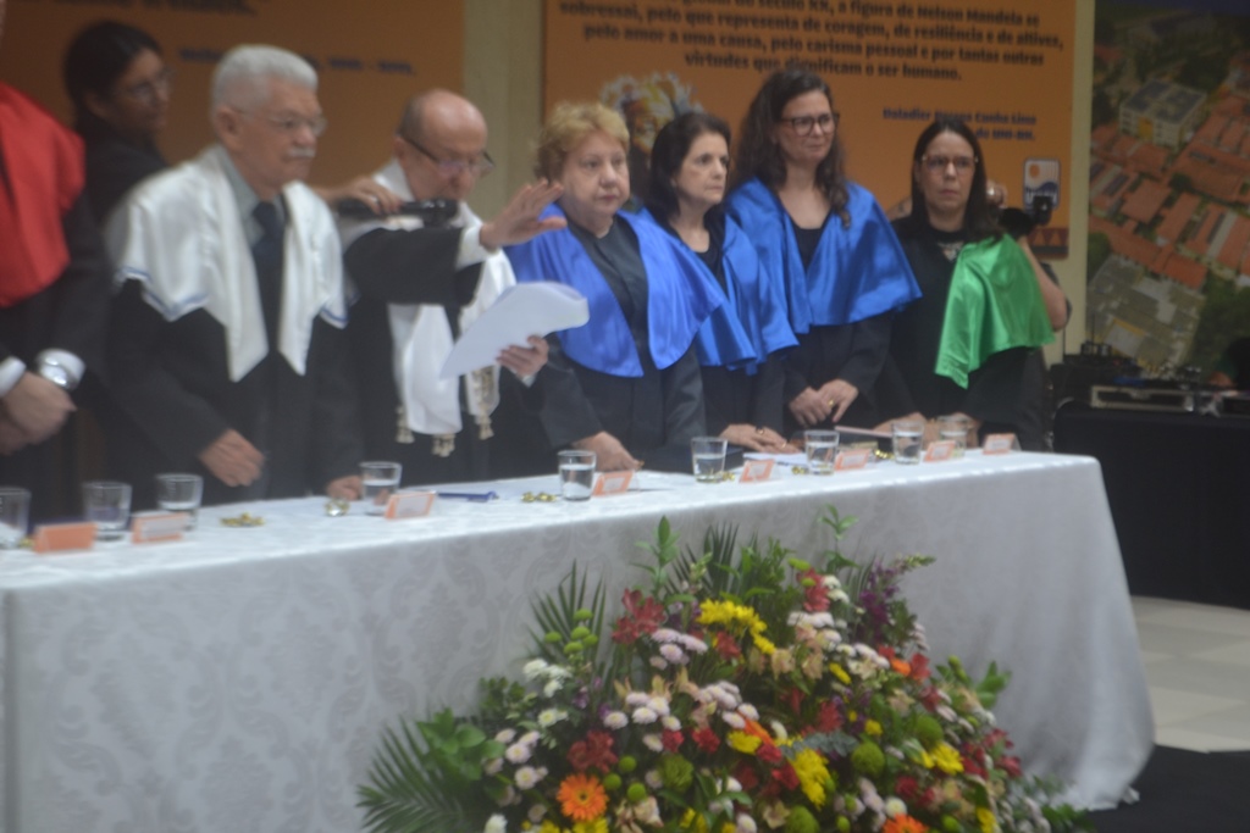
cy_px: 416
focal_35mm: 68
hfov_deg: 29.9
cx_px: 625
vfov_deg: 20.2
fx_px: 2344
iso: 400
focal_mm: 45
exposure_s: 1/15
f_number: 5.3
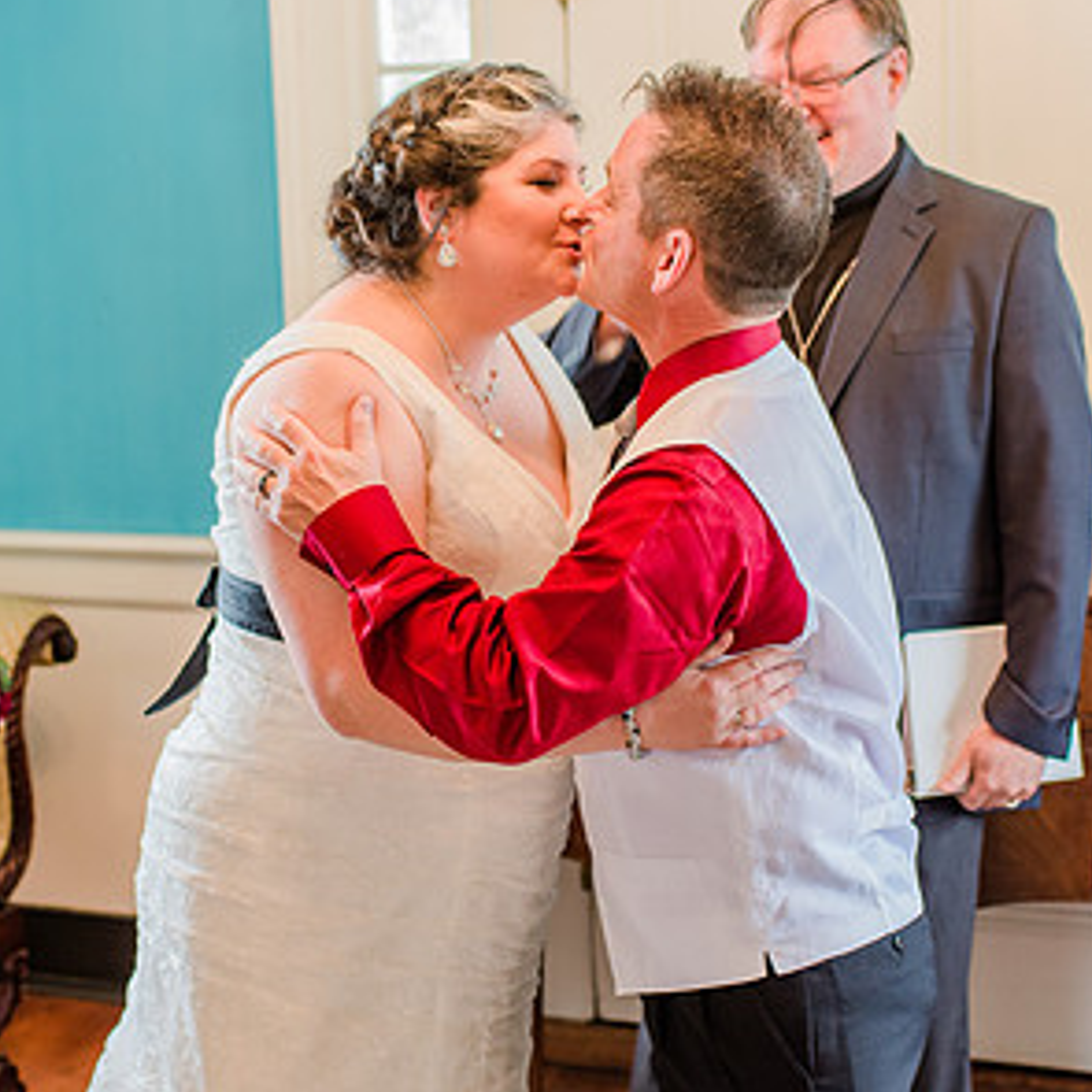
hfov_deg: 25.4
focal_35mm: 68
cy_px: 507
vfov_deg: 25.4
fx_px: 2427
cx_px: 544
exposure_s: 1/100
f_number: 2.5
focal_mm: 35
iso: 640
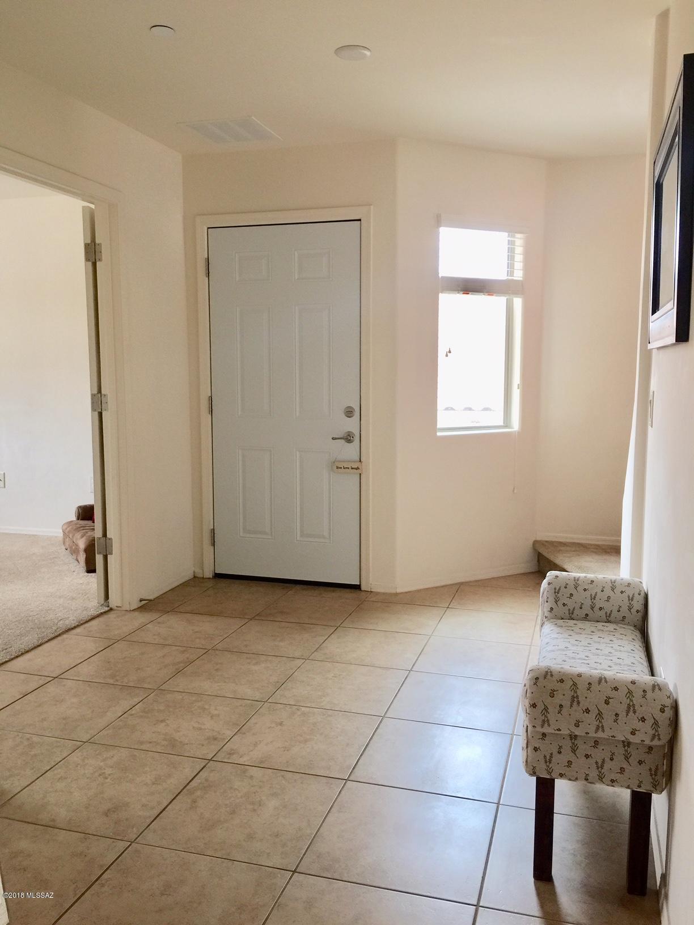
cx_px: 347
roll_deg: -0.7
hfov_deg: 48.2
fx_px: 775
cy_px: 462
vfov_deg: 61.7
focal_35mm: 29
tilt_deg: -6.0
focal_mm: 4.15
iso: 32
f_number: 2.2
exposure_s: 1/30
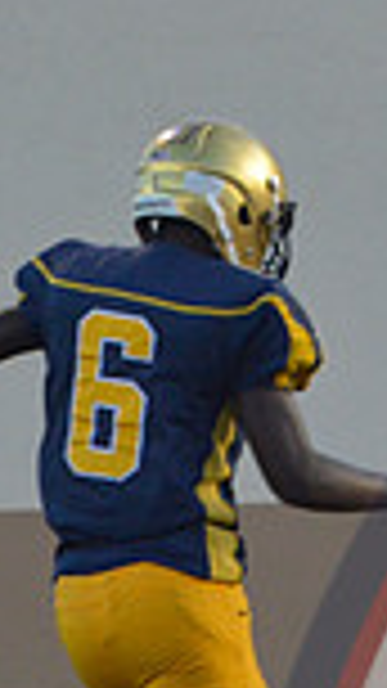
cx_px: 1228
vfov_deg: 1.7
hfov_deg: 0.9
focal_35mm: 1306
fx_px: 23839
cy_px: 863
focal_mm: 220
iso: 800
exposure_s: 1/400
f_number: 10
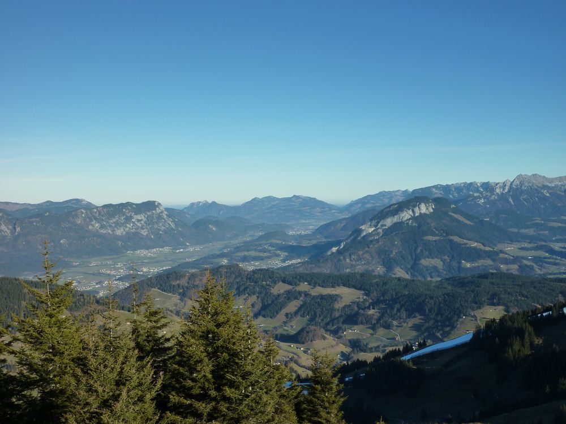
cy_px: 212
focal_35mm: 40
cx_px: 283
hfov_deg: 46.8
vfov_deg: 36.0
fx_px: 654
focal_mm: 6.5
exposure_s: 1/500
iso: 125
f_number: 5.6
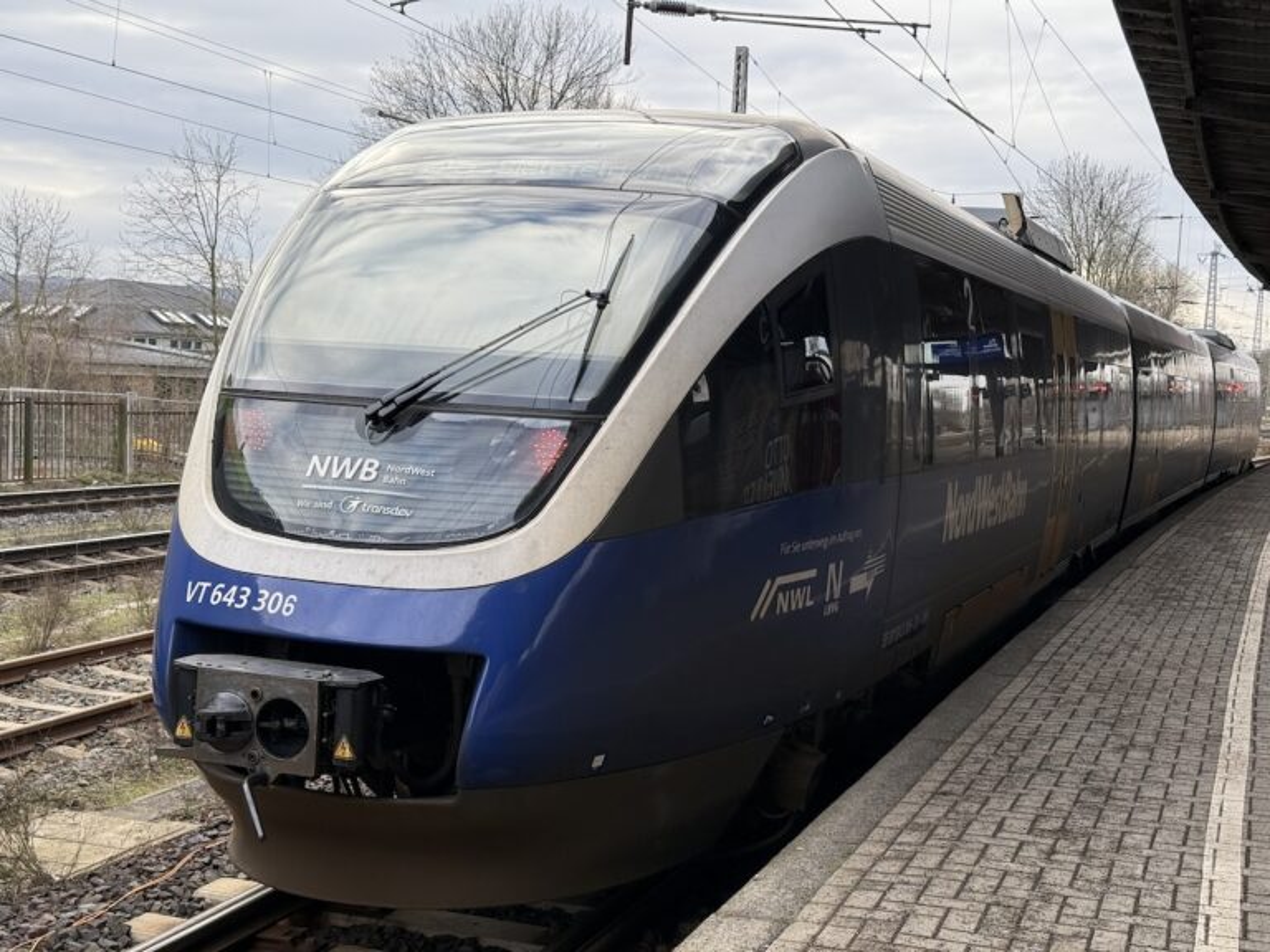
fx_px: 1761
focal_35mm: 48
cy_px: 476
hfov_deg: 39.7
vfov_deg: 30.3
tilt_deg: -3.4
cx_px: 635
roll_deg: -2.6
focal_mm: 6.76
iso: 100
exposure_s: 1/786
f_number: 1.78
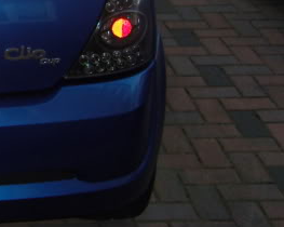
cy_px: 3
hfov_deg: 17.1
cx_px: -146
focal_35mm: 101
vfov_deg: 15.0
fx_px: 848
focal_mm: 7.3
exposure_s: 1/40
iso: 100
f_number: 2.8
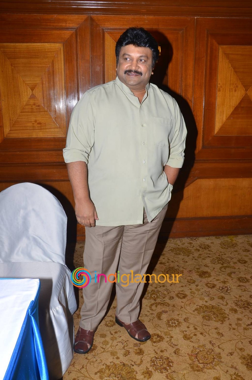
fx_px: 332
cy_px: 190
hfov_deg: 41.5
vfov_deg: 59.6
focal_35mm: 32
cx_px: 126
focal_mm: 21
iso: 800
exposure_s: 1/125
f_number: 13
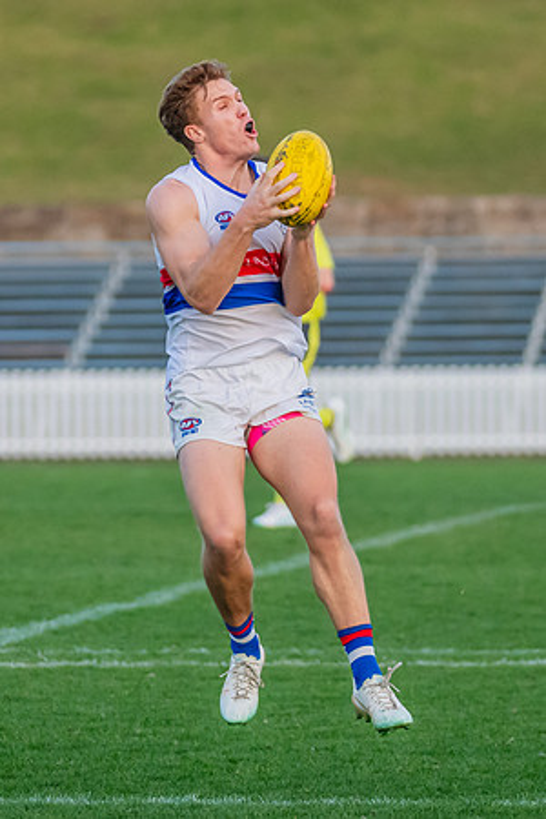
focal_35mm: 511
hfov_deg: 2.7
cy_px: 283
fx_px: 11629
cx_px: 199
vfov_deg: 4.0
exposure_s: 1/1250
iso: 1800
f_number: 4
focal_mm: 210
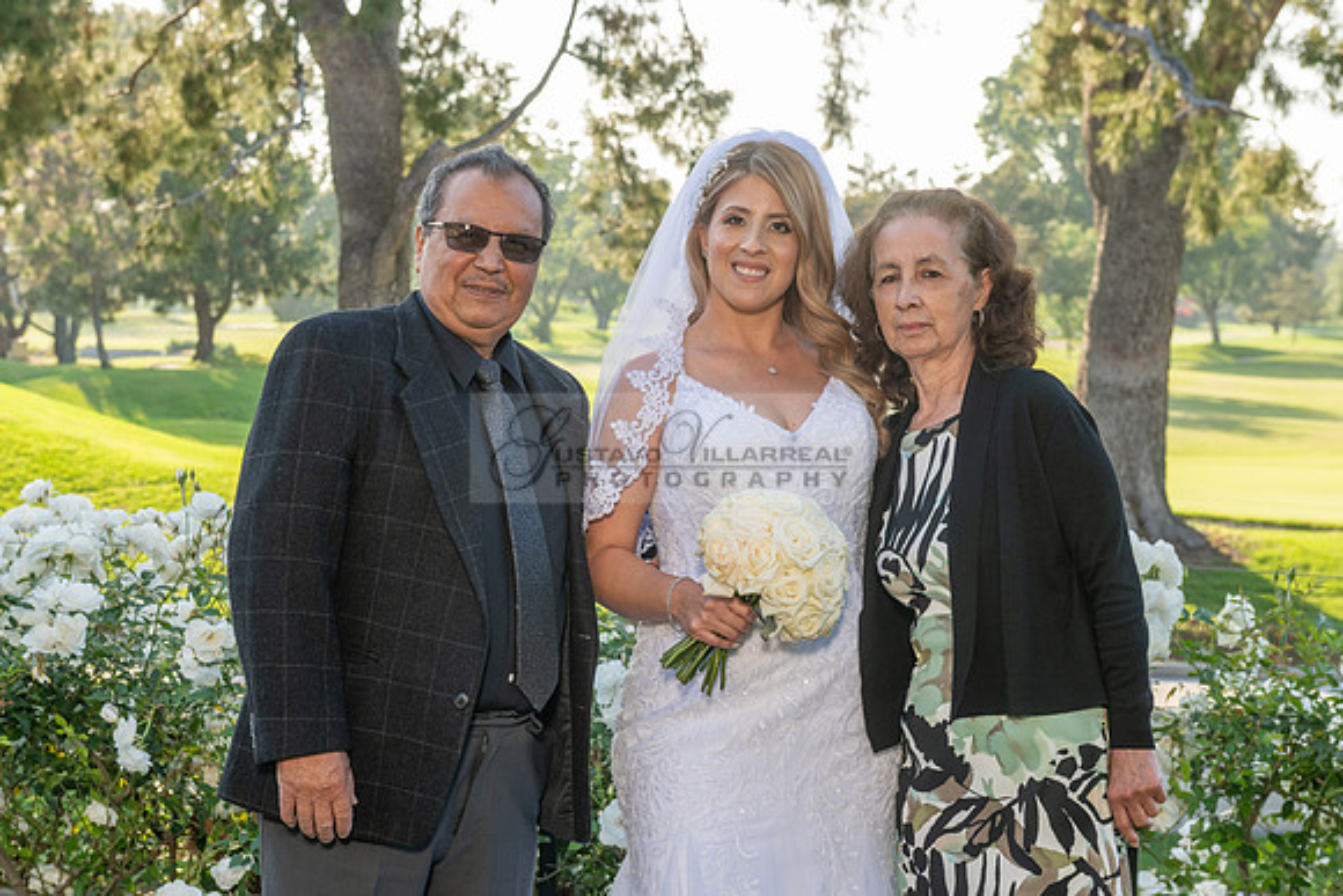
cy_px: 477
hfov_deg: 31.4
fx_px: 2385
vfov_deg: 21.3
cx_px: 628
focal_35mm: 64
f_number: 6.3
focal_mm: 60
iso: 200
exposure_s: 1/160
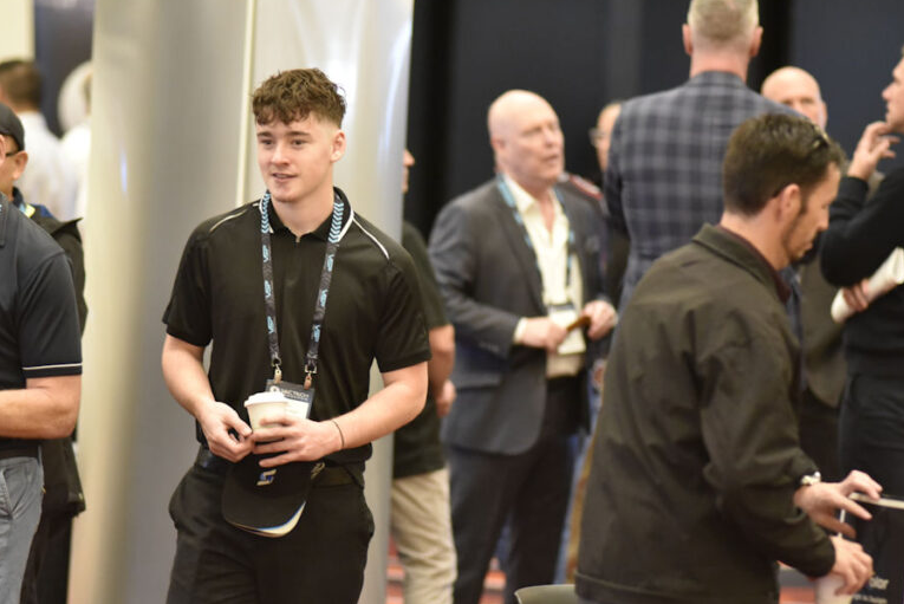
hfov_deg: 8.5
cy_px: 397
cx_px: 415
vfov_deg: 5.7
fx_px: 6055
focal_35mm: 241
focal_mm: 180
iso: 6400
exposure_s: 1/200
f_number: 2.8
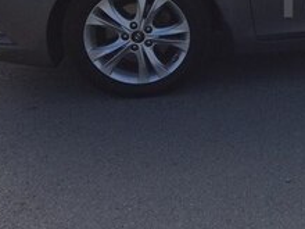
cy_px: -3
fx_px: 767
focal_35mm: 87
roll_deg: -2.7
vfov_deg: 16.6
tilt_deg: -17.5
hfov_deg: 20.3
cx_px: 415
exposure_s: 1/1953
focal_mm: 4.15
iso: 32
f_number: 2.2
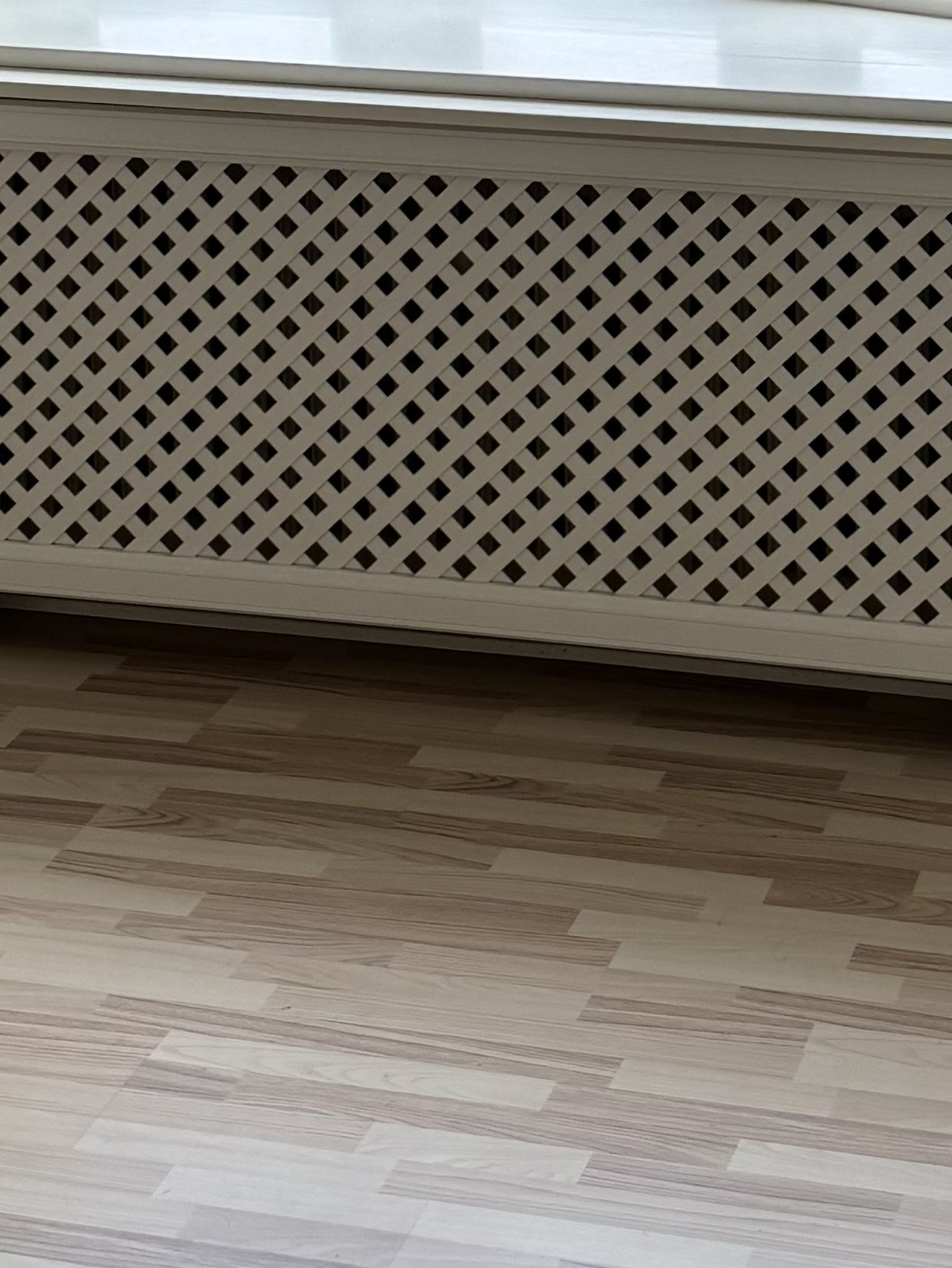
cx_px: 668
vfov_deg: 21.1
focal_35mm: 90
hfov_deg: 16.4
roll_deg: +0.8
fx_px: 3299
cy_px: 7
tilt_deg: -11.3
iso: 40
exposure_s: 1/150
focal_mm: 5.96
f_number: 1.6
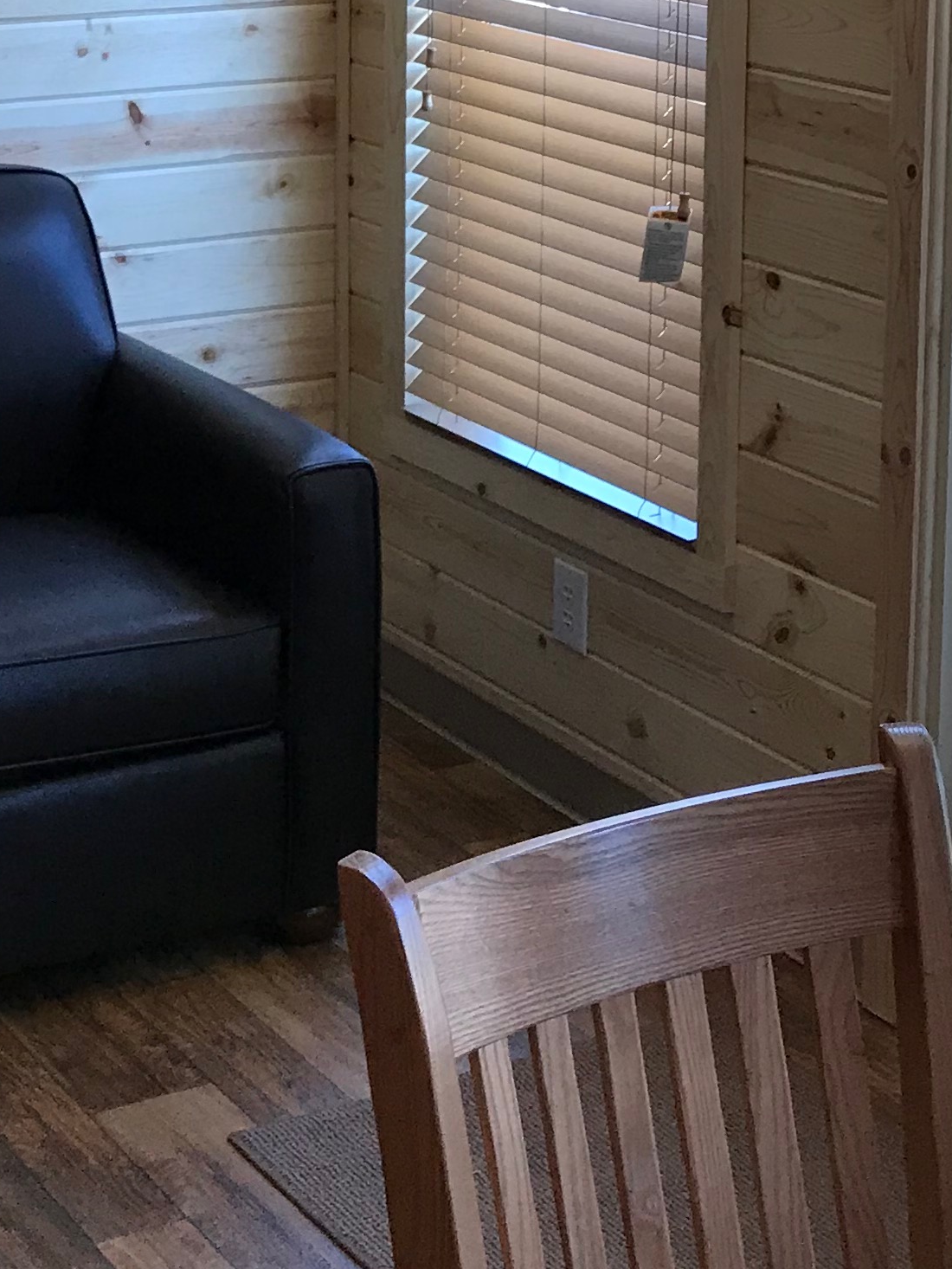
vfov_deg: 24.0
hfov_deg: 18.8
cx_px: 78
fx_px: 2823
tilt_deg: -4.9
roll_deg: +0.7
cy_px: -59
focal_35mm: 77
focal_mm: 3.99
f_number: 1.8
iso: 25
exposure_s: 1/30
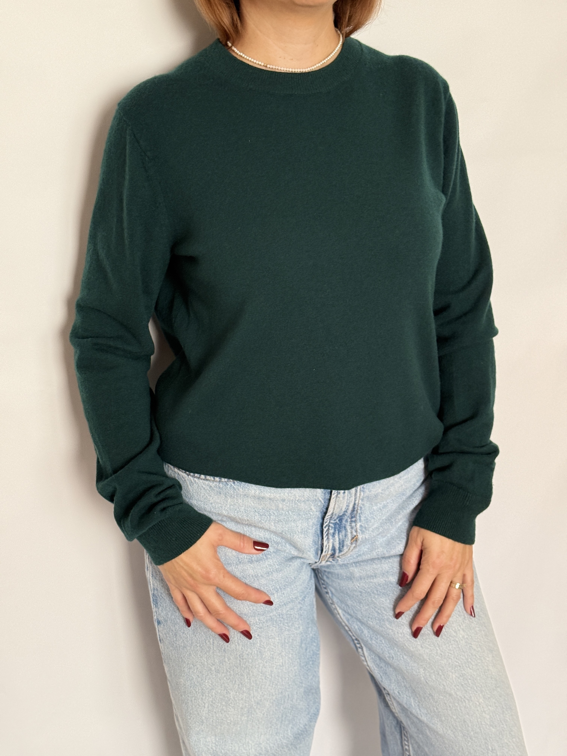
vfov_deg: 39.7
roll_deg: +0.5
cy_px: 378
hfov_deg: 30.3
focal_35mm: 48
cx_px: 284
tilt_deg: -18.0
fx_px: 1048
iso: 250
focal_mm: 6.76
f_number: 1.78
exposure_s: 1/43
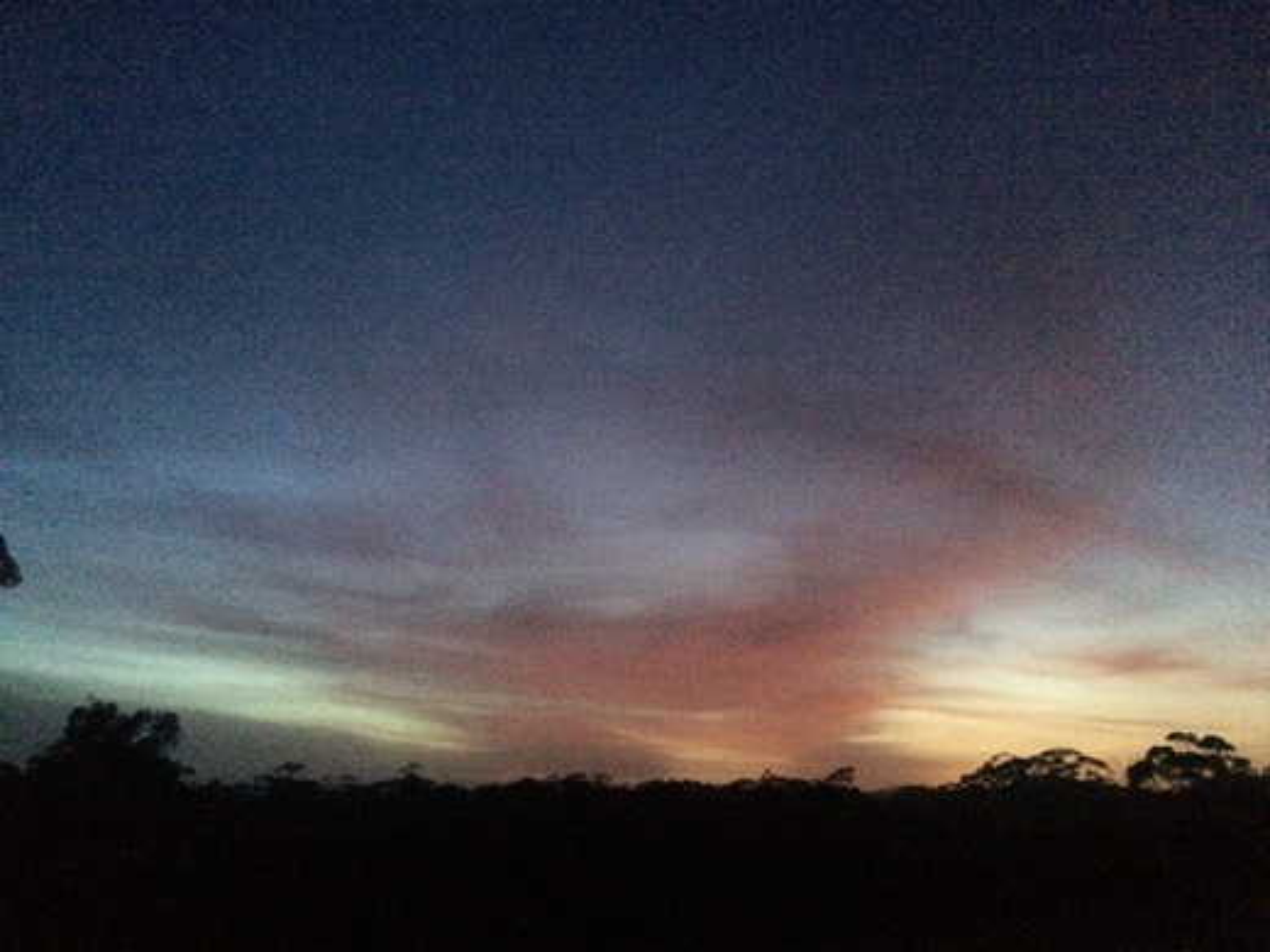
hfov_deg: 61.7
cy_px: 476
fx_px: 1064
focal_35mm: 29
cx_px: 635
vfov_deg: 48.2
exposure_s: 1/15
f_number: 2.2
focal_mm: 4.15
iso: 1000
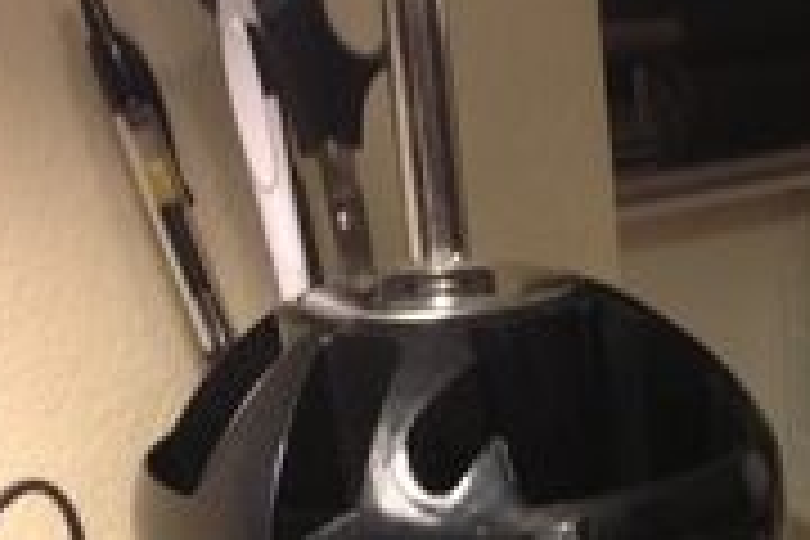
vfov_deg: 12.8
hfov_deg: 19.9
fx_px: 2272
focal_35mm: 101
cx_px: 702
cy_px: 821
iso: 125
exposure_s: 1/20
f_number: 2.4
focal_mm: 4.28
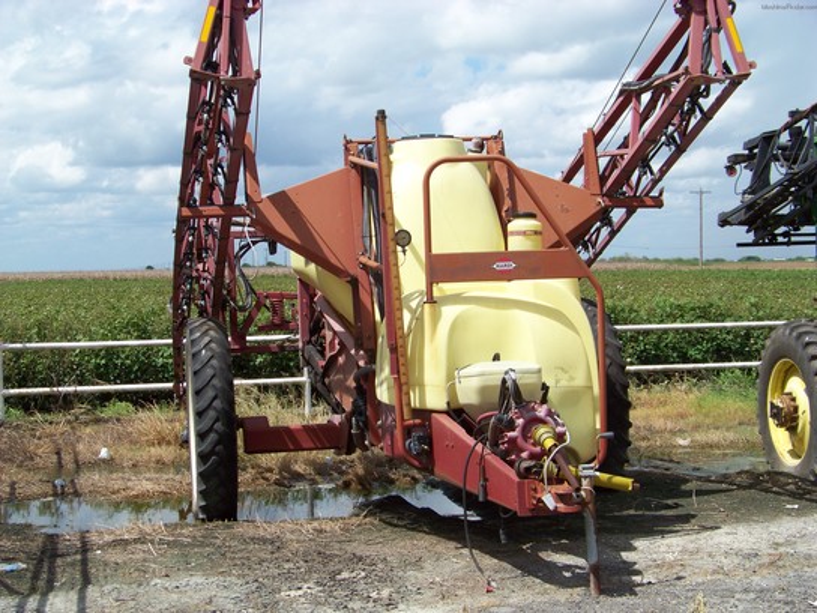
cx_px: 408
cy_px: 306
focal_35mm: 62
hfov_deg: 31.2
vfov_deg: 23.7
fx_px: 1463
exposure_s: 1/640
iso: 67
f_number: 4.5
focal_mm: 10.5
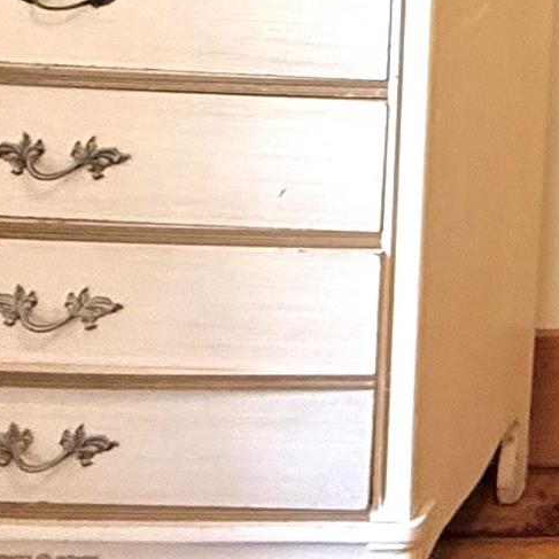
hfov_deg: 16.0
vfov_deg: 18.8
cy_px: -341
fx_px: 1425
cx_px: 1186
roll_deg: -0.8
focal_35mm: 78
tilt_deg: -2.2
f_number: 2.2
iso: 250
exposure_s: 1/60
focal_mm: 2.22
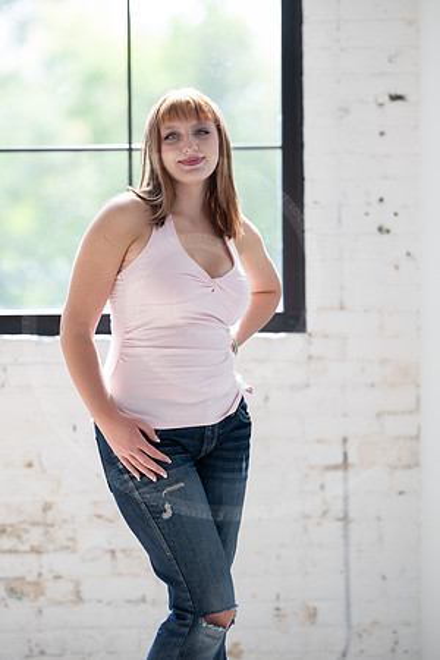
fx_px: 2475
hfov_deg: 10.2
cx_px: 220
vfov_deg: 15.2
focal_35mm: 135
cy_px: 330
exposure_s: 1/250
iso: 160
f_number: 2.5
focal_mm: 135
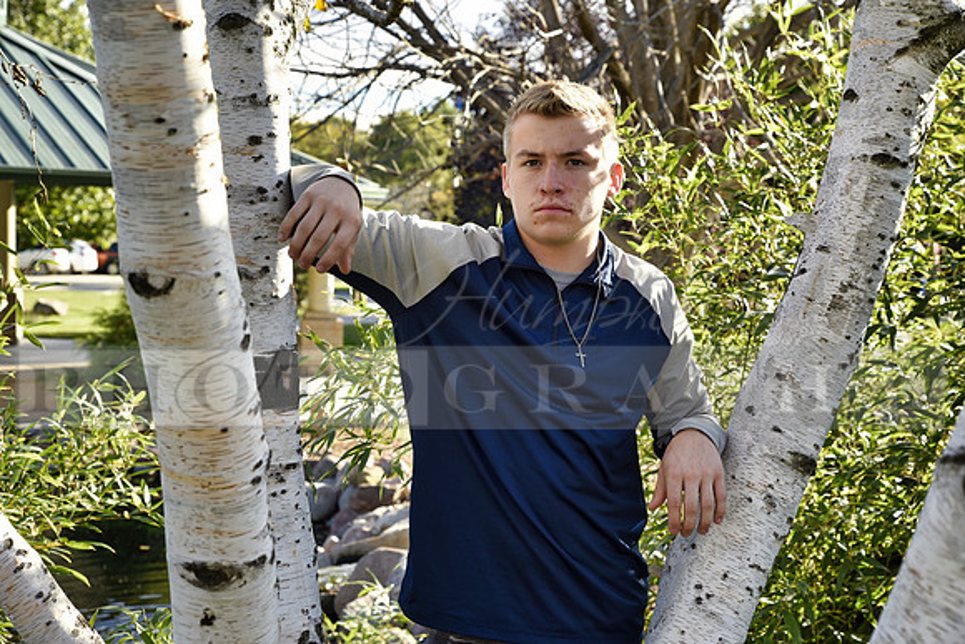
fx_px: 1555
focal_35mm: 58
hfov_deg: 34.5
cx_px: 482
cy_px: 322
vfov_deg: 23.4
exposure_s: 1/160
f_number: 6.3
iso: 200
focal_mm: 58
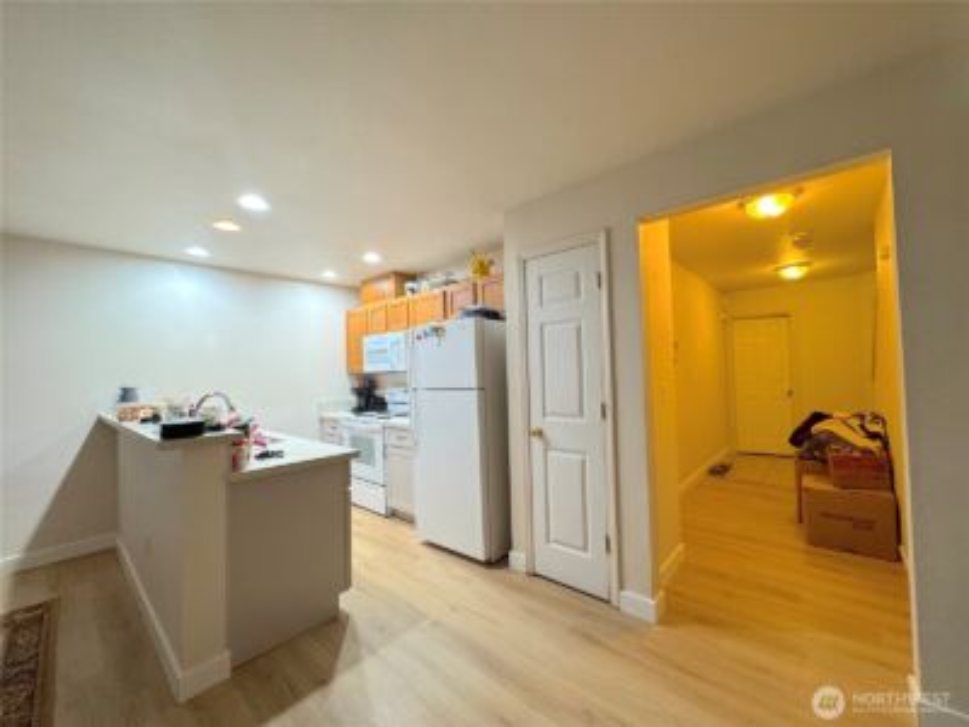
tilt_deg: +1.0
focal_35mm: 14
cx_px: 484
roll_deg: +1.5
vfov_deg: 85.7
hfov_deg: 102.1
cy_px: 364
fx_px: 392
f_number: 2.2
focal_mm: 2.22
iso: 200
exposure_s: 1/120
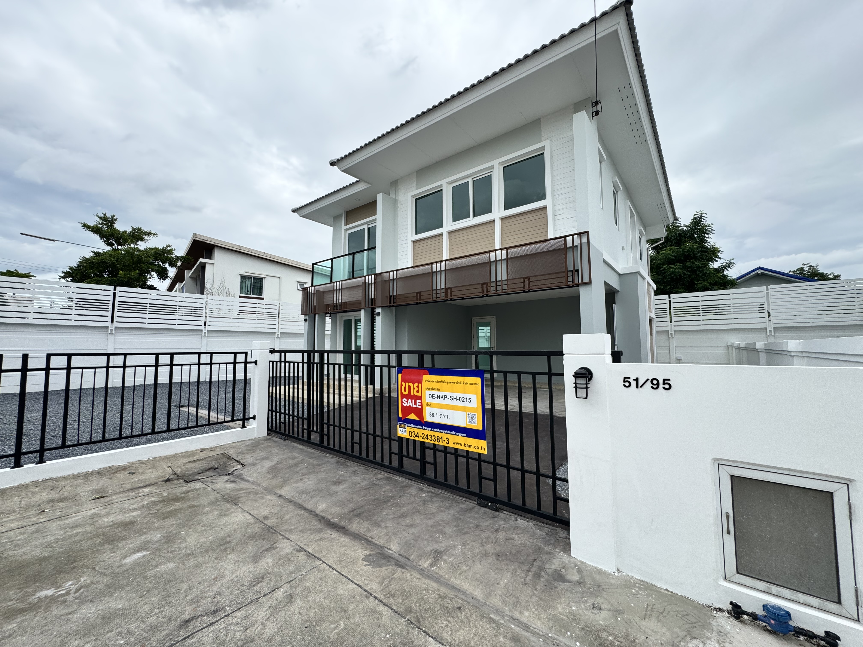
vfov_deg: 85.7
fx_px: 349
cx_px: 432
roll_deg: +0.5
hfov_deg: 102.1
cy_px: 324
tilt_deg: +4.9
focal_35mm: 14
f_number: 2.2
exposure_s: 1/1299
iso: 40
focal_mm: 2.22
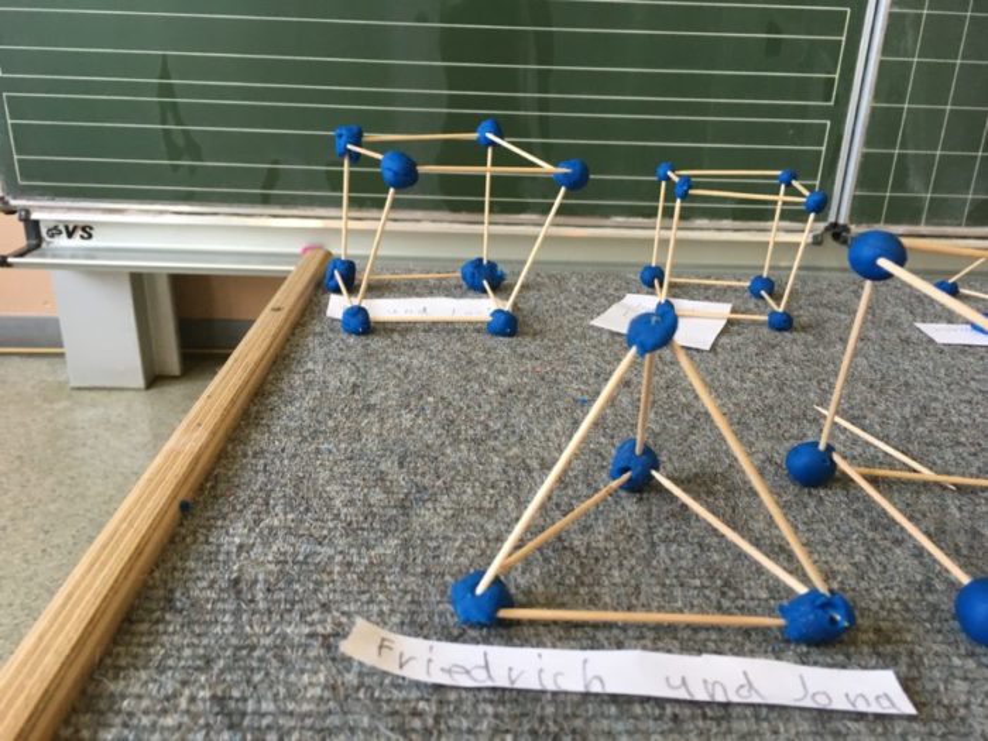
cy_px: 370
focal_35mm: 29
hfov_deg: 61.7
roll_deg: -4.0
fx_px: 828
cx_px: 494
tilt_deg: -22.7
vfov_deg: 48.2
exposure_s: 1/33
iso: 64
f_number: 2.2
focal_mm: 4.15
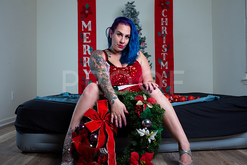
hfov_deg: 54.4
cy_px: 82
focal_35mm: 35
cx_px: 124
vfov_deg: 37.9
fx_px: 240
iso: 400
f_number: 5
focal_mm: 35
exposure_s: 1/640
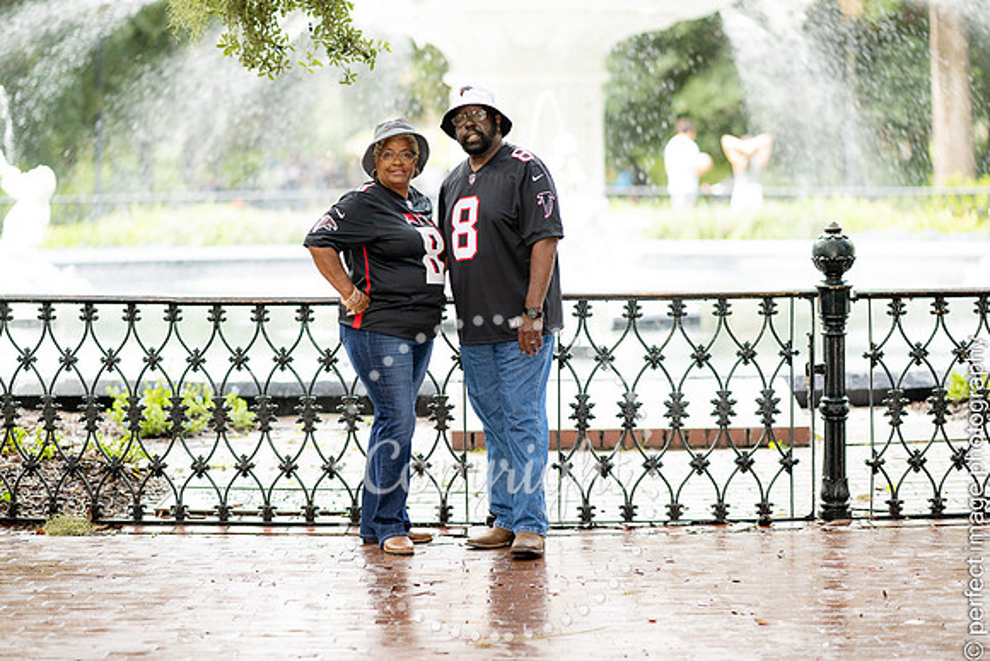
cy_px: 330
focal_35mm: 109
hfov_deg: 18.8
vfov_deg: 12.6
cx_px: 495
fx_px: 2993
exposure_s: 1/200
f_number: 1.8
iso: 100
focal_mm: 105
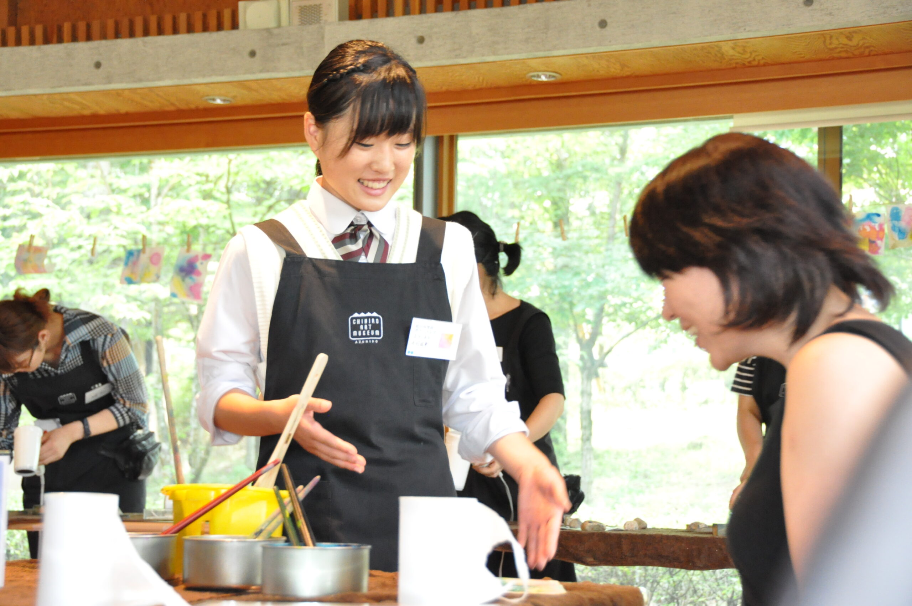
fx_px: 1670
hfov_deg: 30.5
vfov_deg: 20.6
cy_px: 303
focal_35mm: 66
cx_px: 456
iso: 3200
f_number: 4.5
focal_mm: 44
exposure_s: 1/80
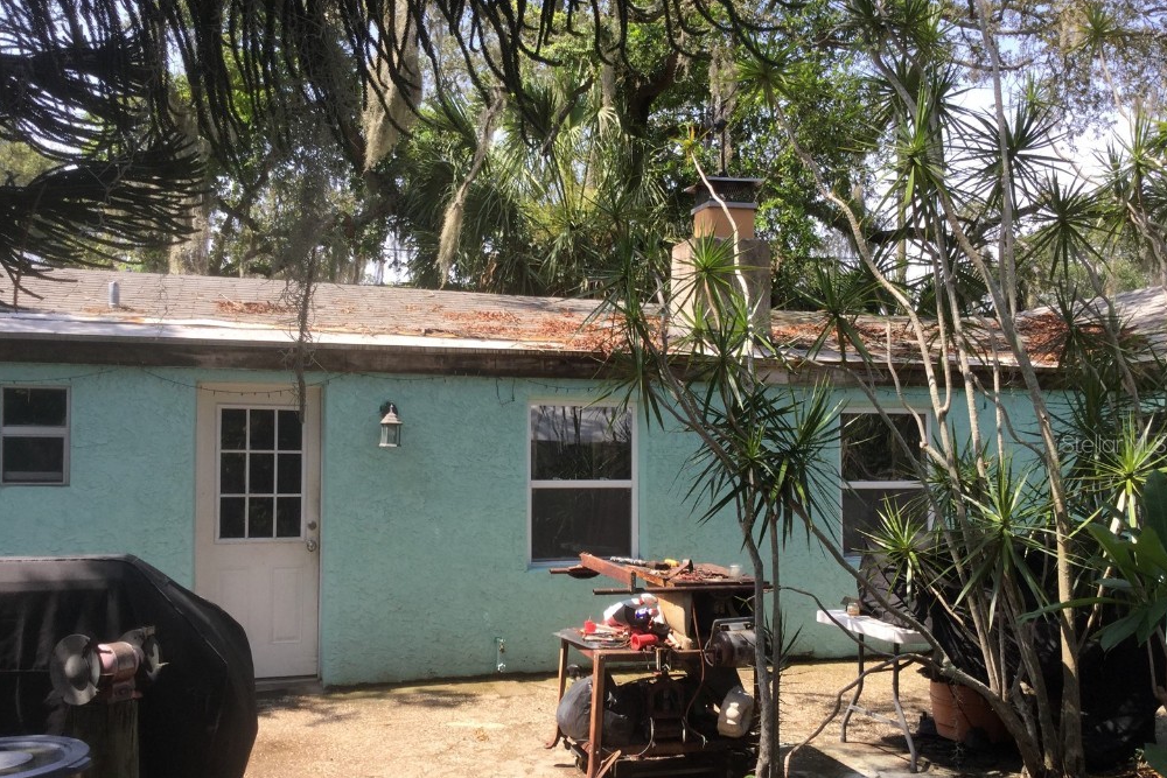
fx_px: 1070
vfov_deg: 39.9
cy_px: 443
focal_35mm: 33
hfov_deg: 57.2
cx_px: 574
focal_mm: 3.3
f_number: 2.4
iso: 25
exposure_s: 1/420
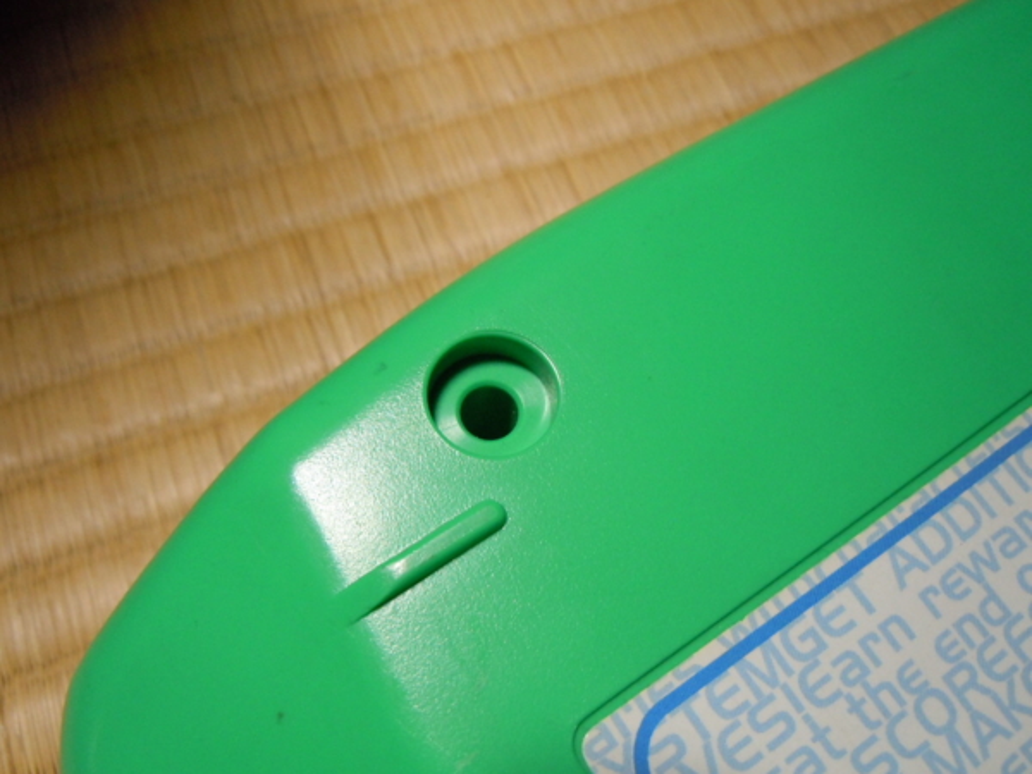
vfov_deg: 46.8
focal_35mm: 30
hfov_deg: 60.0
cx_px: 516
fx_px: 894
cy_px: 387
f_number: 3.5
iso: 400
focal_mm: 5.4
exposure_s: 1/20
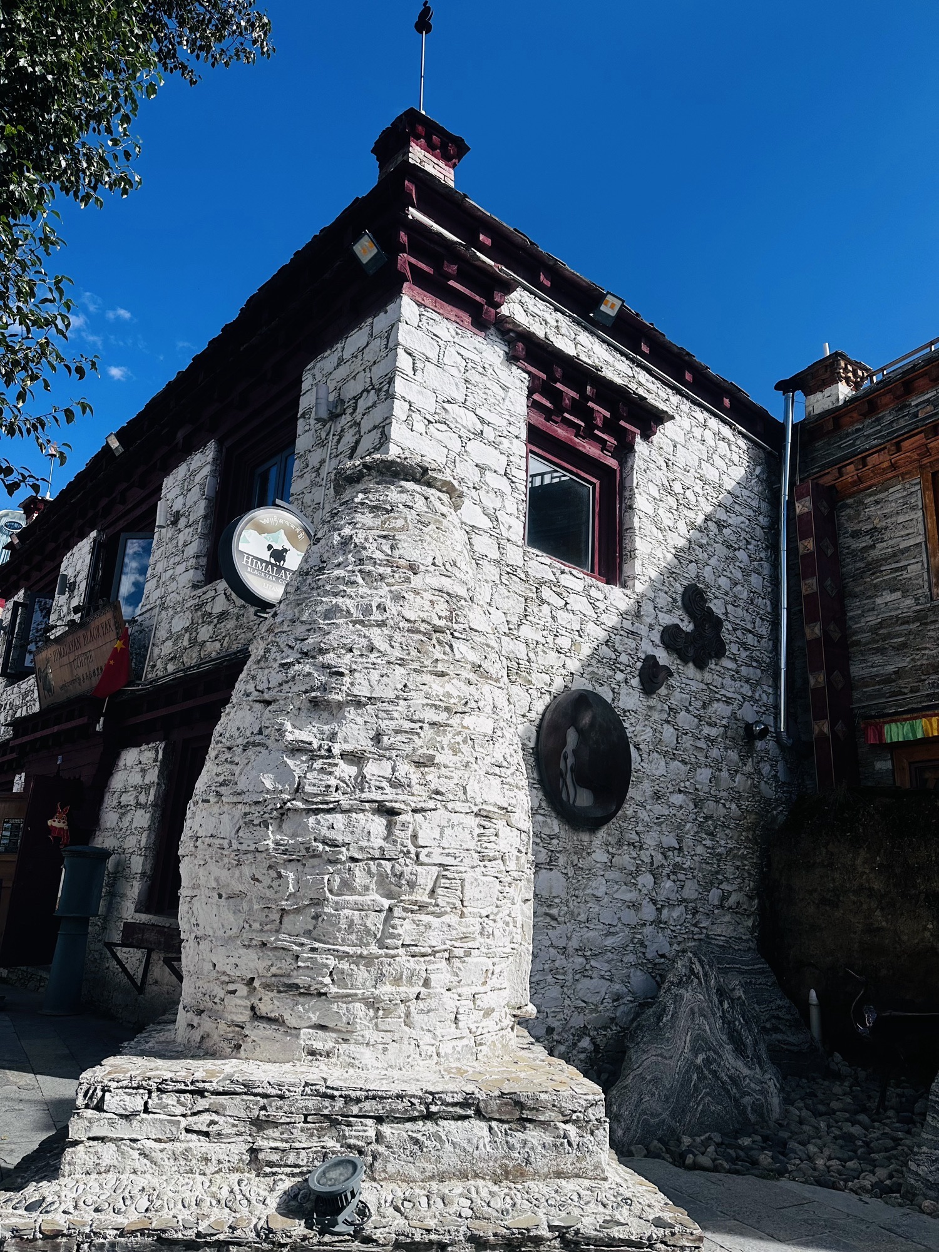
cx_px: 470
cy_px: 626
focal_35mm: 24
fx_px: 868
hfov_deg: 56.8
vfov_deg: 71.6
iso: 80
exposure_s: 1/5263
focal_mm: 6.86
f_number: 1.78
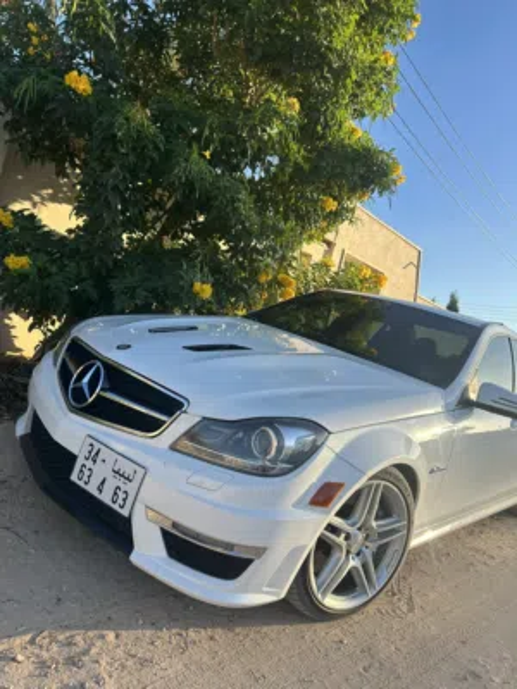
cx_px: 258
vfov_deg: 71.6
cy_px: 344
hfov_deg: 56.8
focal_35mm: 24
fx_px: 478
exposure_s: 1/1453
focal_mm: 6.86
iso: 80
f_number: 1.78
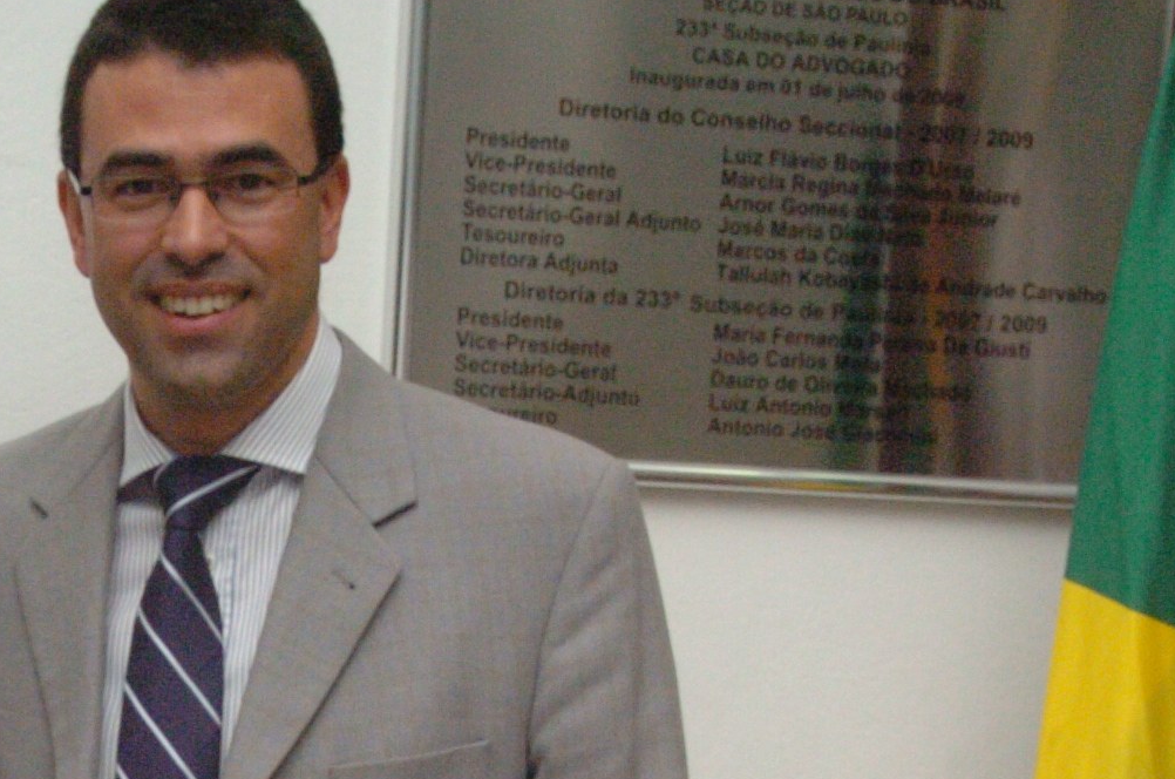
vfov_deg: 11.4
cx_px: 109
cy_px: 815
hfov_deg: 17.1
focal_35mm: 118
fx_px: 3844
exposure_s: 1/250
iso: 1600
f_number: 10
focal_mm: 32
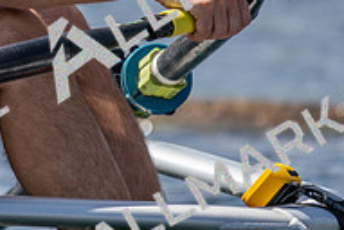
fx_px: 15532
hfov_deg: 1.3
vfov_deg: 0.9
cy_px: -67
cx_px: -106
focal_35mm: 1623
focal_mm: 535
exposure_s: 1/2000
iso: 250
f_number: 6.3
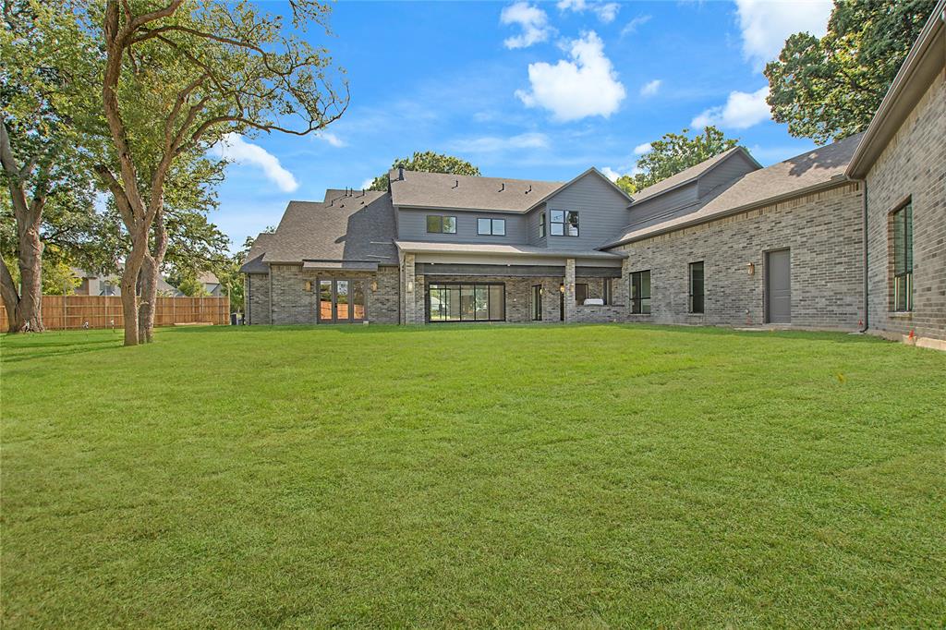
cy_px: 315
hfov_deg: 100.4
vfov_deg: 77.3
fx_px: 394
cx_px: 473
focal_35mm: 15
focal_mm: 10
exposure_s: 1/250
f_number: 7.1
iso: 100
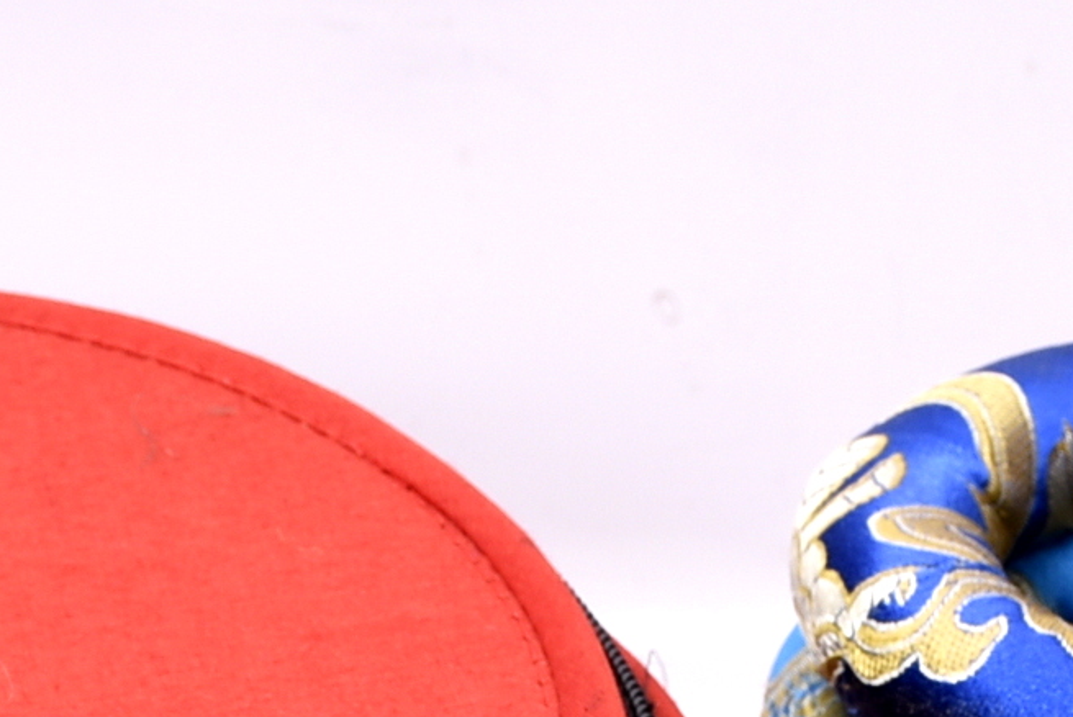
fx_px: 6951
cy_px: 1421
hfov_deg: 8.8
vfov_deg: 5.8
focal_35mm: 233
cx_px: 680
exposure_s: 1/30
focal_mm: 34
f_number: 9
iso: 100
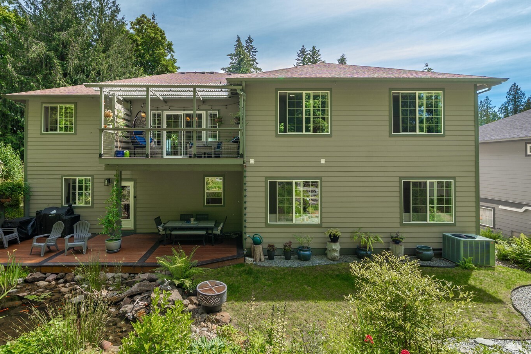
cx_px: 249
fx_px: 221
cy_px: 156
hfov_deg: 100.3
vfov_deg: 77.0
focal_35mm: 15
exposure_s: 1/100
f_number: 7.1
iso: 100
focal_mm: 12
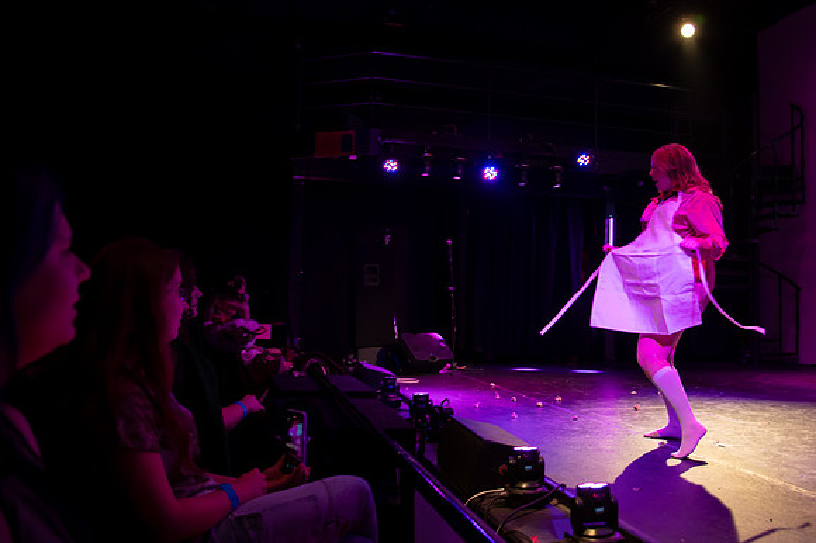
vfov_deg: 41.9
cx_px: 497
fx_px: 708
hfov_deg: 59.3
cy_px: 244
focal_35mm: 31
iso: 2500
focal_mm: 24
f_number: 4
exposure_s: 1/100
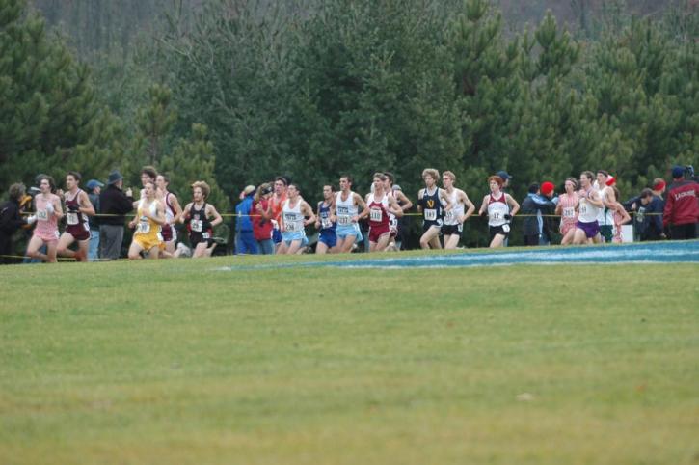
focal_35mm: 300
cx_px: 350
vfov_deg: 4.6
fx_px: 5820
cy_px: 232
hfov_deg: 6.9
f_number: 4
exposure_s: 1/125
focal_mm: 200
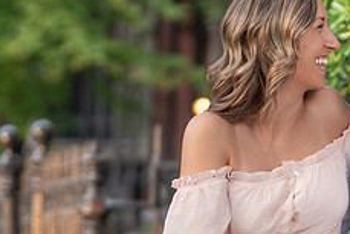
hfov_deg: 5.7
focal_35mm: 364
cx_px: 165
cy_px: 180
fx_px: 3541
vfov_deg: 3.8
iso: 640
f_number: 4
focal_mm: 144
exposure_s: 1/200
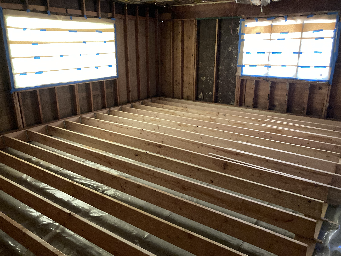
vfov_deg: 49.7
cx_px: 170
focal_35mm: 28
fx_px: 276
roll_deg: -0.9
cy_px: 128
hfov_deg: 63.4
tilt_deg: -17.5
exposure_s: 1/30
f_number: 1.8
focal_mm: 3.99
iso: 640
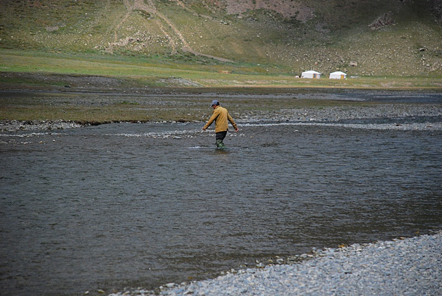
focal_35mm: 202
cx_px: 221
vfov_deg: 6.8
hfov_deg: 10.1
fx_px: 2490
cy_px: 148
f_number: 5.6
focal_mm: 135
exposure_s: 1/2000
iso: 400
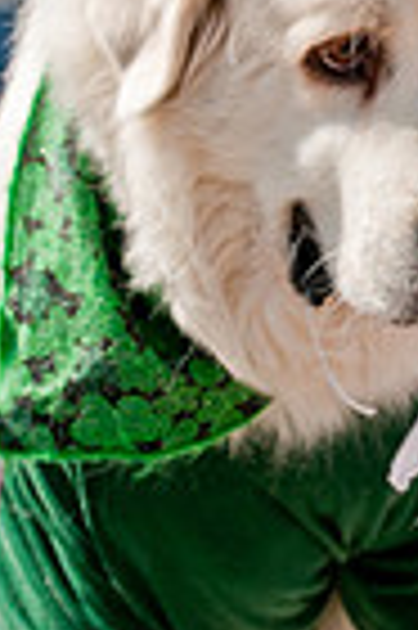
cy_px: 212
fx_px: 6756
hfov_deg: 3.5
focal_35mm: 387
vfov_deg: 5.3
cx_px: 474
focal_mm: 80
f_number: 4
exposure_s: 1/1600
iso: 200
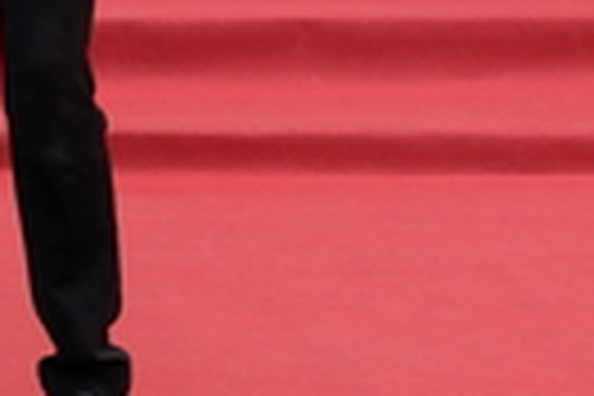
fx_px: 3069
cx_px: -184
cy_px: -448
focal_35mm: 186
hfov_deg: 10.8
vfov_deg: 7.1
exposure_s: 1/250
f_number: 2.8
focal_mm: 23.4
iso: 250
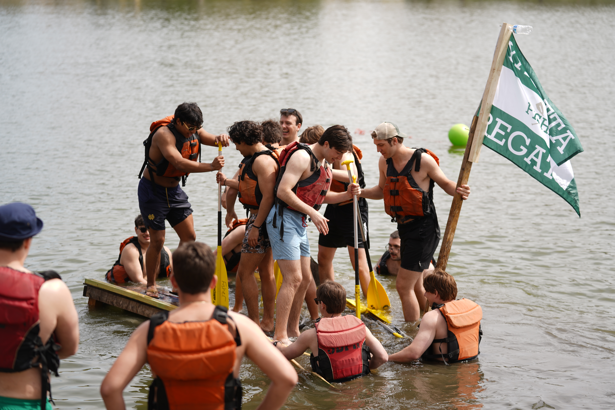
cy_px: 205
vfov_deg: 15.0
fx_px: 1554
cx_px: 308
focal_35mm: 91
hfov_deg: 22.4
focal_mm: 91
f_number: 2.8
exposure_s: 1/800
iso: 80
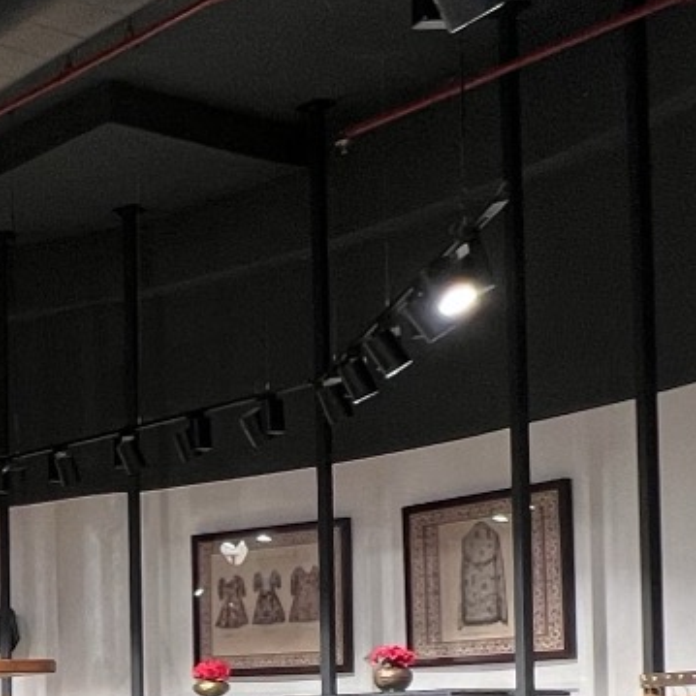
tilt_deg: +1.3
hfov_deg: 21.4
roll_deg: +1.0
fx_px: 1456
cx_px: -415
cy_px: 700
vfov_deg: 25.5
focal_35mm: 64
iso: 125
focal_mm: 1.57
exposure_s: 1/100
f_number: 1.8
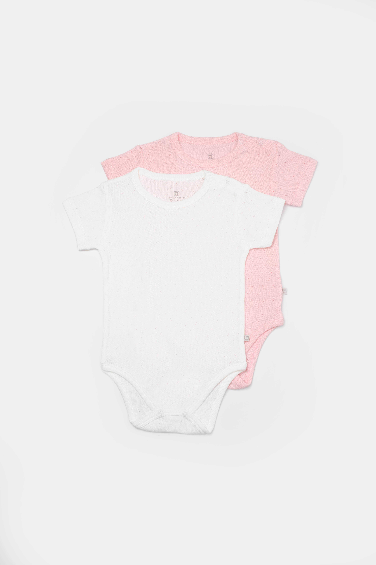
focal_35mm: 54
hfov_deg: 25.1
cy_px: 282
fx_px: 846
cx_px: 188
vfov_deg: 36.9
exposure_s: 1/125
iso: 125
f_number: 10
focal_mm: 35.8
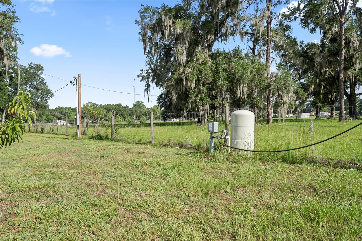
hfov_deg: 67.4
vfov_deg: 47.9
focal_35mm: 27
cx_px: 181
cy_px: 120
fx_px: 271
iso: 100
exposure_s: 1/200
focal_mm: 27
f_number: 11
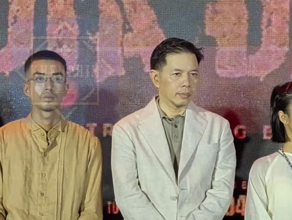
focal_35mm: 325
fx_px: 2746
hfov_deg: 6.1
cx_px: 68
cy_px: 67
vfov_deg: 4.6
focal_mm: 19
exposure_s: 1/480
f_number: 3.5
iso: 639
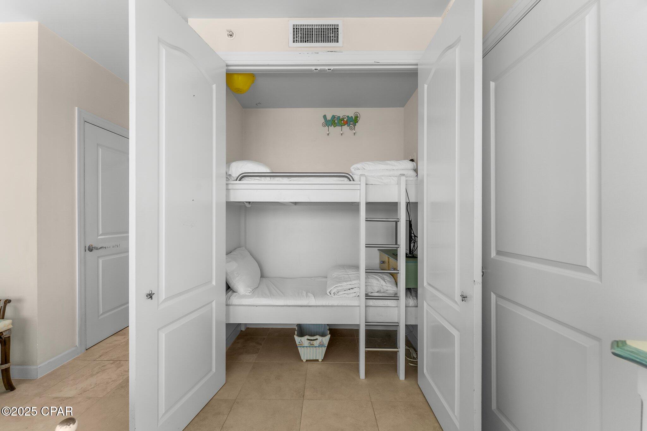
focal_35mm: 14
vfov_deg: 81.2
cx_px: 324
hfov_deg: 104.3
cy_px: 216
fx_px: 252
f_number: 8
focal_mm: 14
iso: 400
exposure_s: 1/25
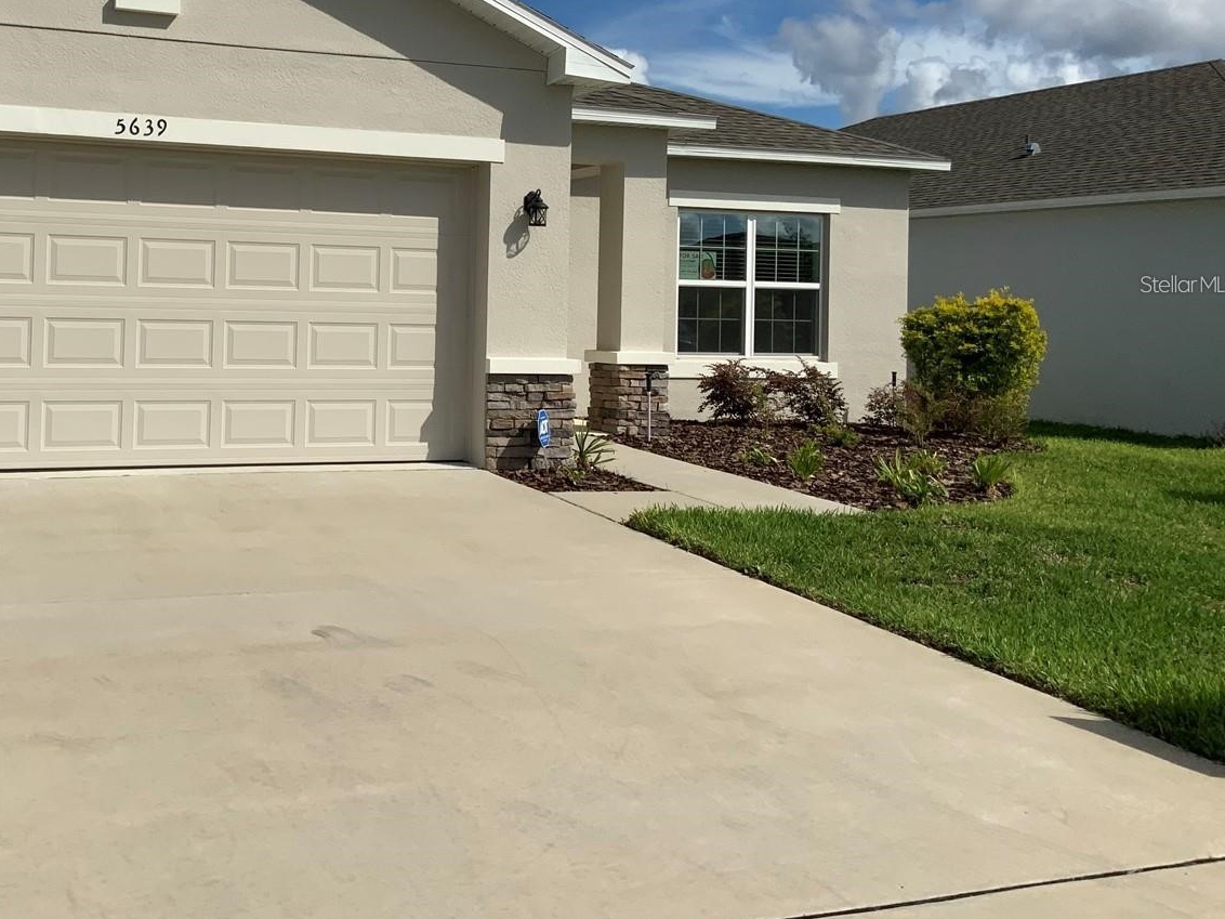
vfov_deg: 34.7
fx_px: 1451
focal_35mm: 41
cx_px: 377
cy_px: 284
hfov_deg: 44.9
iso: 20
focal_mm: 3
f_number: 1.8
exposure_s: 1/4785
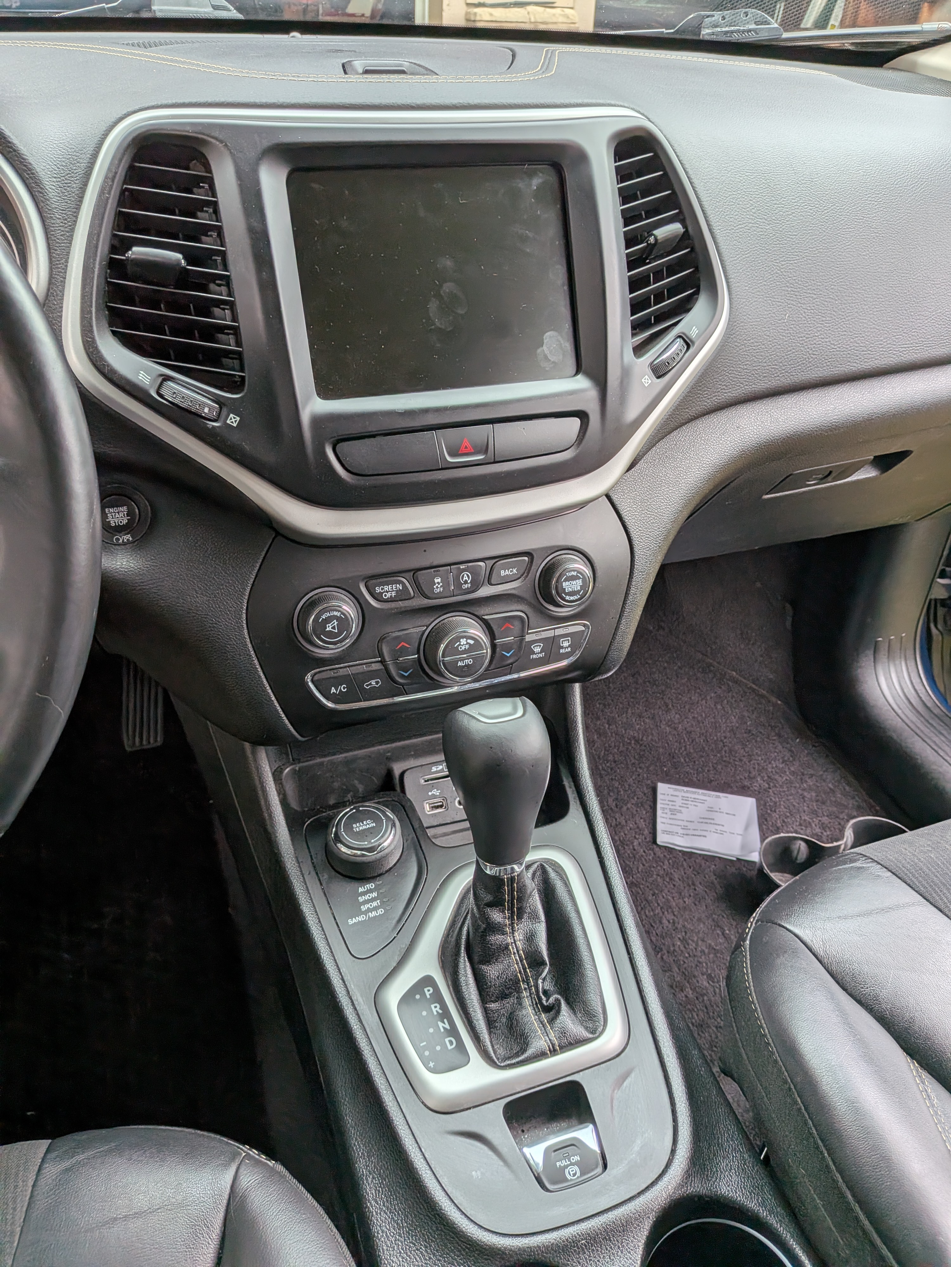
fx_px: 879
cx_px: 476
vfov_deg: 71.6
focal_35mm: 24
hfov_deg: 56.8
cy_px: 634
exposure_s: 1/354
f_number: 1.7
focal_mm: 4.53
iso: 26
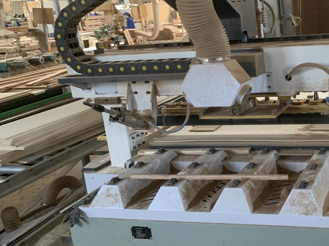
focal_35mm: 48
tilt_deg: -13.1
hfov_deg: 37.3
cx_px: 290
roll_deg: +3.8
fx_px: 456
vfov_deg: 30.3
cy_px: 119
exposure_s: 1/60
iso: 320
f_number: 1.8
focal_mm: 4.25
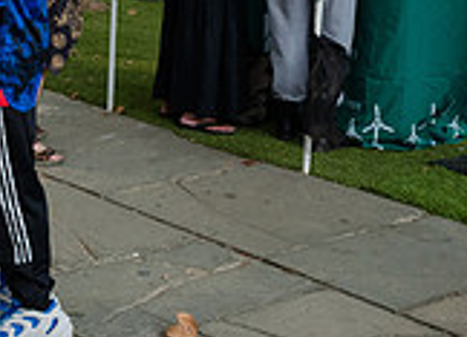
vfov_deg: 13.5
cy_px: -69
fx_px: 1385
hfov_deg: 19.0
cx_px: 123
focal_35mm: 104
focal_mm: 24
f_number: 4
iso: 1000
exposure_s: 1/1000
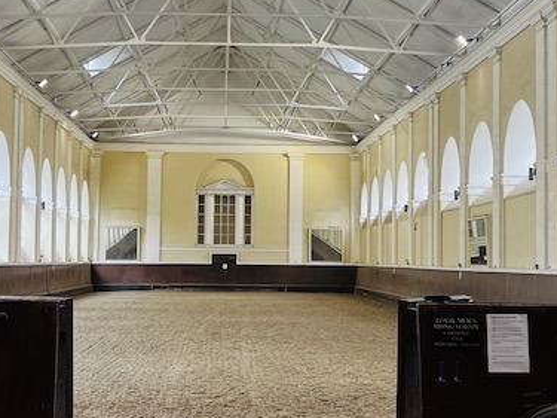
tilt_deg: +5.9
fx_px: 1142
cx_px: 230
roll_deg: -1.0
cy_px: 125
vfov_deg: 20.6
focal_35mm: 71
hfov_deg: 27.4
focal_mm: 5.7
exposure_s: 1/100
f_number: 1.5
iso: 50
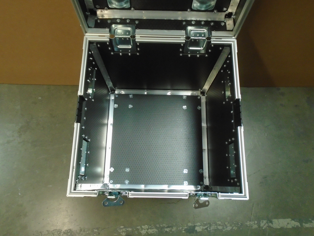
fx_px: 236
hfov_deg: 67.3
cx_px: 157
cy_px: 118
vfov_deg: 53.1
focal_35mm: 26
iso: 400
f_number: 3.2
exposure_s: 1/20
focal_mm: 4.6
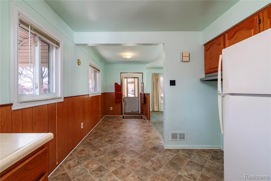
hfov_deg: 100.4
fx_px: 113
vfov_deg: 77.3
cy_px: 90
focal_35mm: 15
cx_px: 136
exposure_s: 1/125
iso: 500
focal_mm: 10
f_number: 6.4
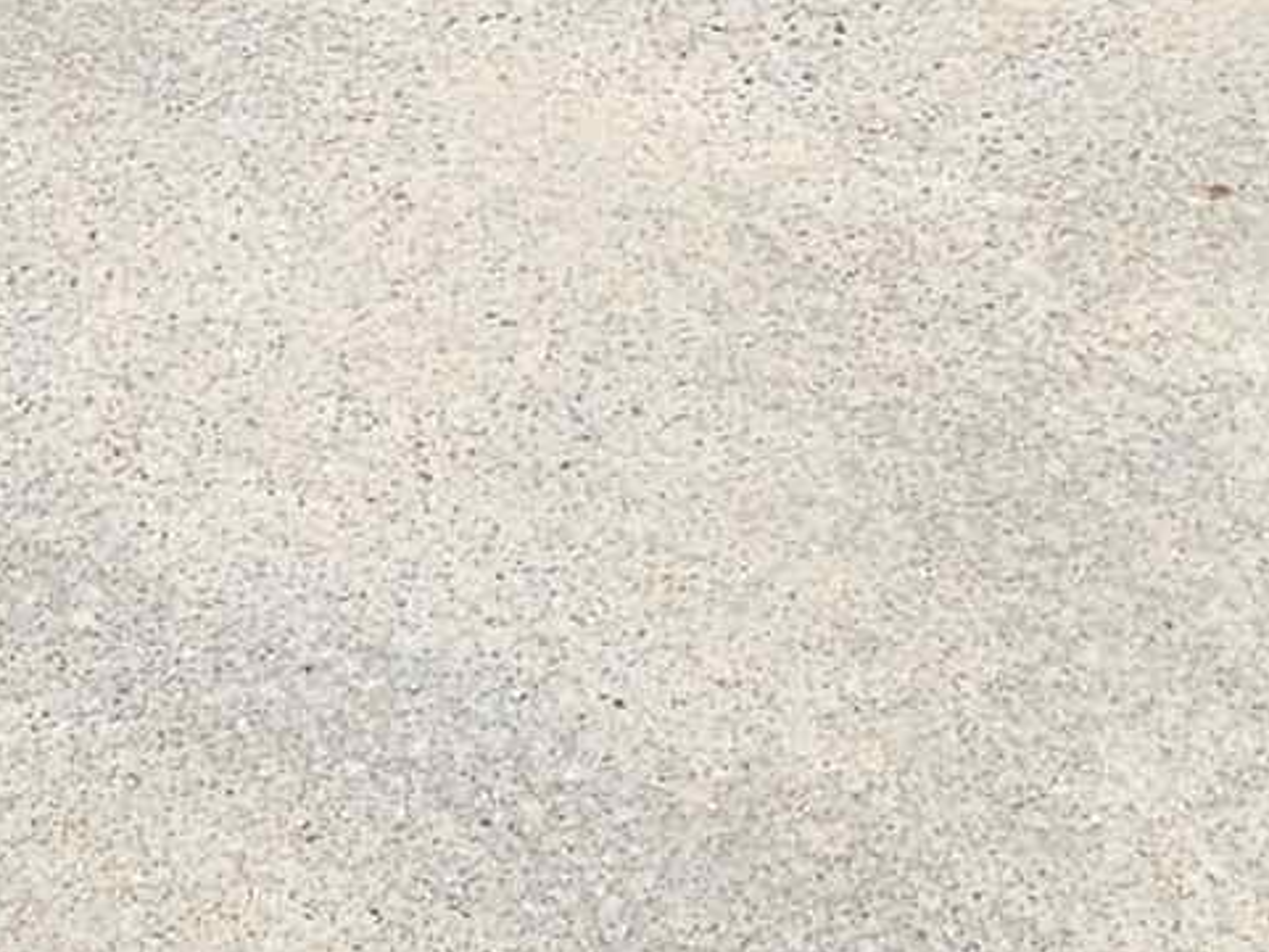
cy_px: -1590
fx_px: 3043
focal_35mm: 83
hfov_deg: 23.0
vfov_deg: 12.3
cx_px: 137
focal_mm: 2.2
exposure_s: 1/2021
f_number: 2.2
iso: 50
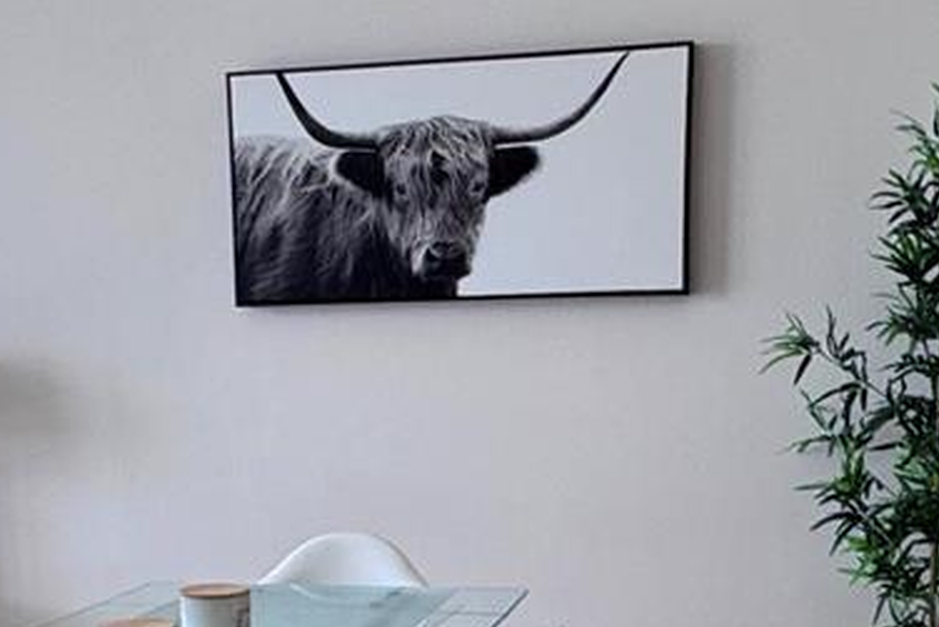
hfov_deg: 32.2
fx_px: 1618
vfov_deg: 21.0
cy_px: 657
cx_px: 330
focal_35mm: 62
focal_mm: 2.22
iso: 80
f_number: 2.2
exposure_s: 1/120
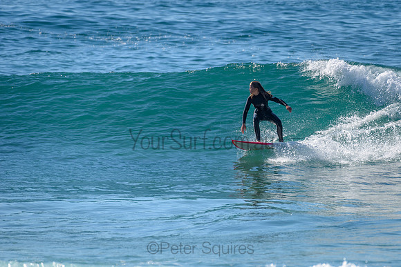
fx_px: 6827
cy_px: 114
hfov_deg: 3.4
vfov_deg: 2.2
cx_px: 246
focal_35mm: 613
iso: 180
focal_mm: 500
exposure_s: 1/2000
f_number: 5.6
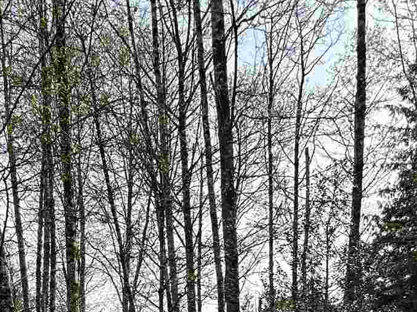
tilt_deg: -3.8
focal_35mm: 42
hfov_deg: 44.2
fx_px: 506
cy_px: 446
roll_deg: +2.1
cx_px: 139
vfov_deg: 26.6
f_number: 2.2
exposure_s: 1/558
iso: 40
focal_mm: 2.22
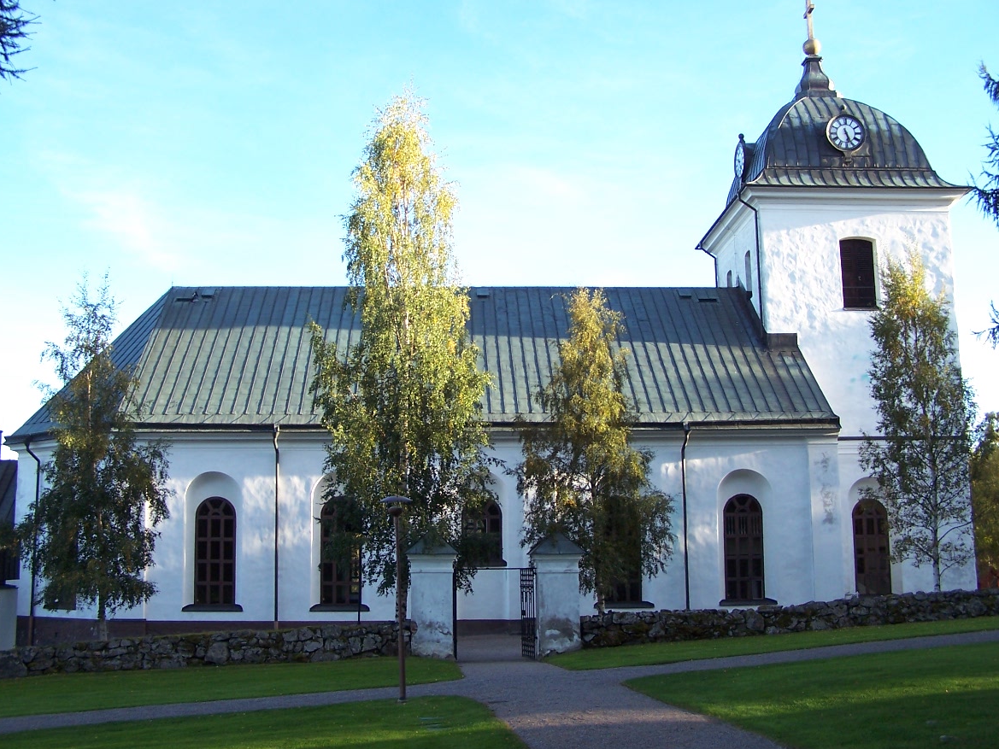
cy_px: 371
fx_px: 1126
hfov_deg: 47.9
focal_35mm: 39
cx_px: 502
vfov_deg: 36.8
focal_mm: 6.3
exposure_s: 1/125
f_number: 2.8
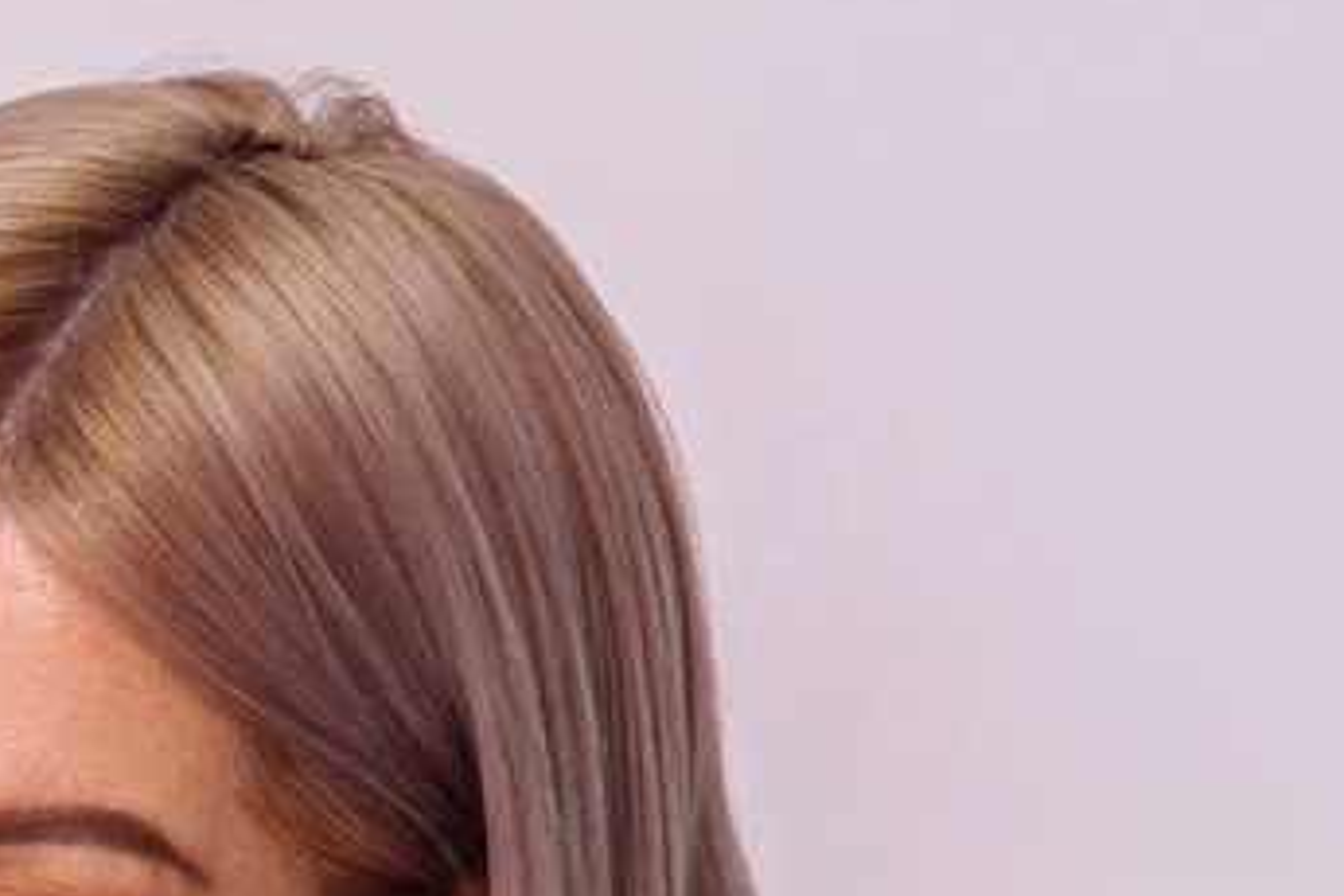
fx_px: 25982
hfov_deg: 2.9
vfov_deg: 2.0
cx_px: -1994
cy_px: 2017
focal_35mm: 696
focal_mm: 85
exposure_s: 1/160
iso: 100
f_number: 5
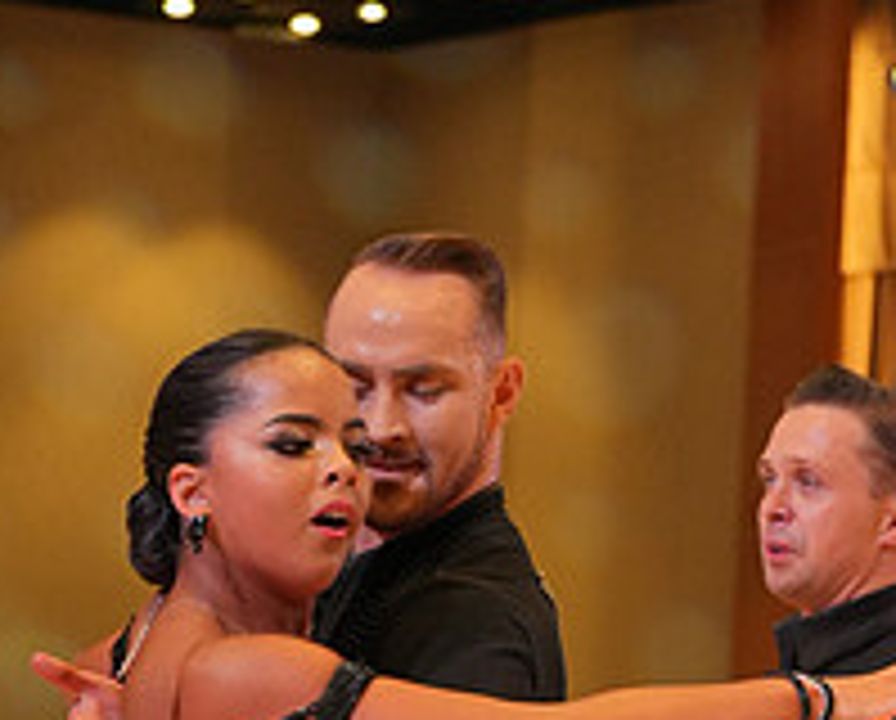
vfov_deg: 7.1
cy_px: 1251
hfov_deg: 9.0
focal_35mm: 213
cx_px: 263
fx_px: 5659
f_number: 5.6
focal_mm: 78
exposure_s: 1/400
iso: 2500
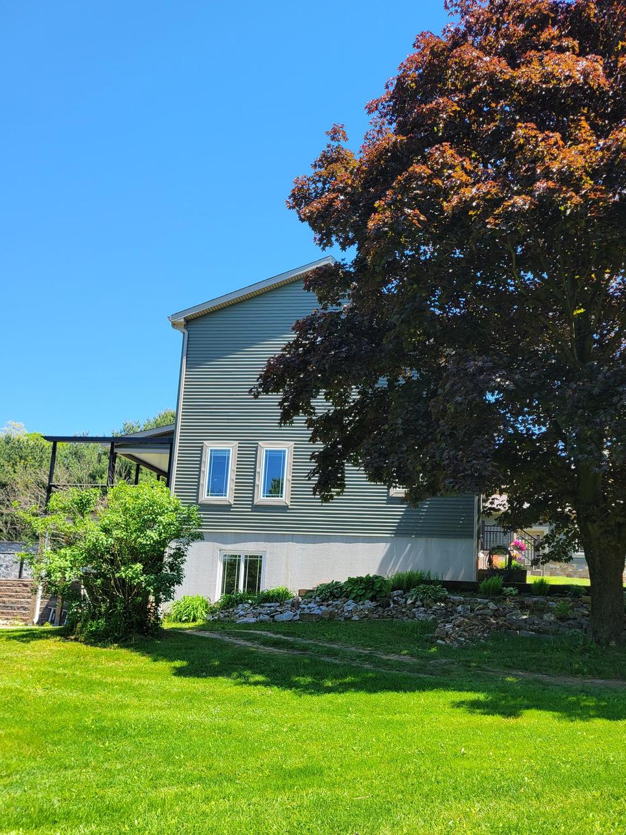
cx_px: 360
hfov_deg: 45.3
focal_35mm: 31
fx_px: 747
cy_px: 475
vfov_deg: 58.1
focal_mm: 5.4
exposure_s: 1/854
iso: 40
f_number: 1.8
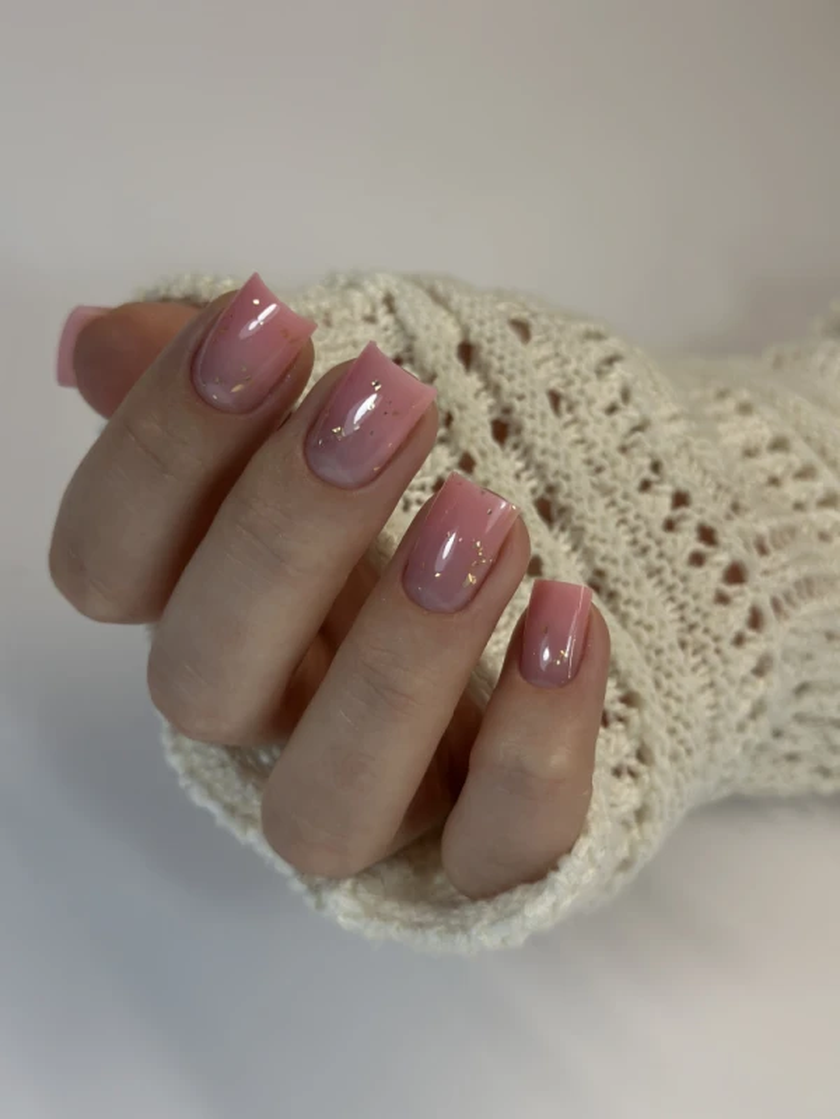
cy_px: 560
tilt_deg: -34.1
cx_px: 420
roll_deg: -5.8
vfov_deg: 39.7
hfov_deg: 30.3
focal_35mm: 48
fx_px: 1553
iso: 80
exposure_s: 1/1289
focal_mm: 6.86
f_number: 1.78
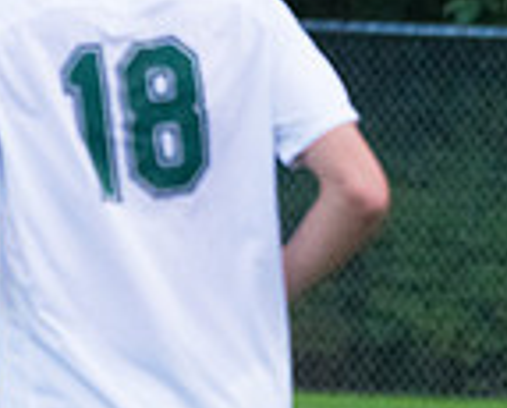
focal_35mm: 760
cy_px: 279
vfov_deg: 2.0
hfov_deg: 2.5
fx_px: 11427
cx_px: -291
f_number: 5.6
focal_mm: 200
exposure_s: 1/2000
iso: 6400
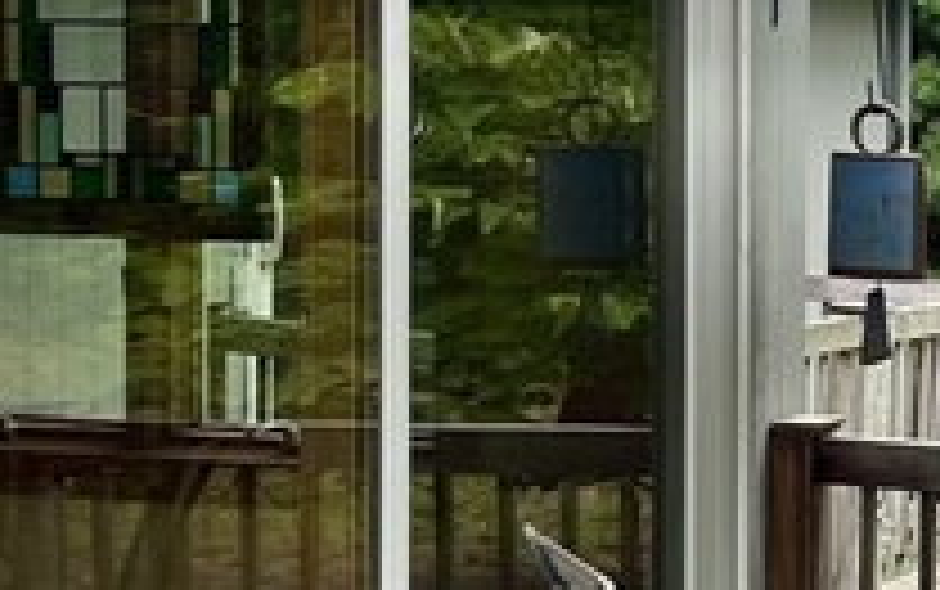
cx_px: 1565
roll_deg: -1.3
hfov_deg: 14.1
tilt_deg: -5.3
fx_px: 3461
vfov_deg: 9.7
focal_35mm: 135
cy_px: 342
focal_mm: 5.1
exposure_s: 1/371
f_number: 1.6
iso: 50
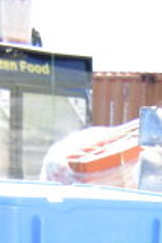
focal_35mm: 154
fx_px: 1037
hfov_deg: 8.7
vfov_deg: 10.3
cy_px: 693
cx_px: 236
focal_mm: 18
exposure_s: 1/160
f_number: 6.3
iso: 200
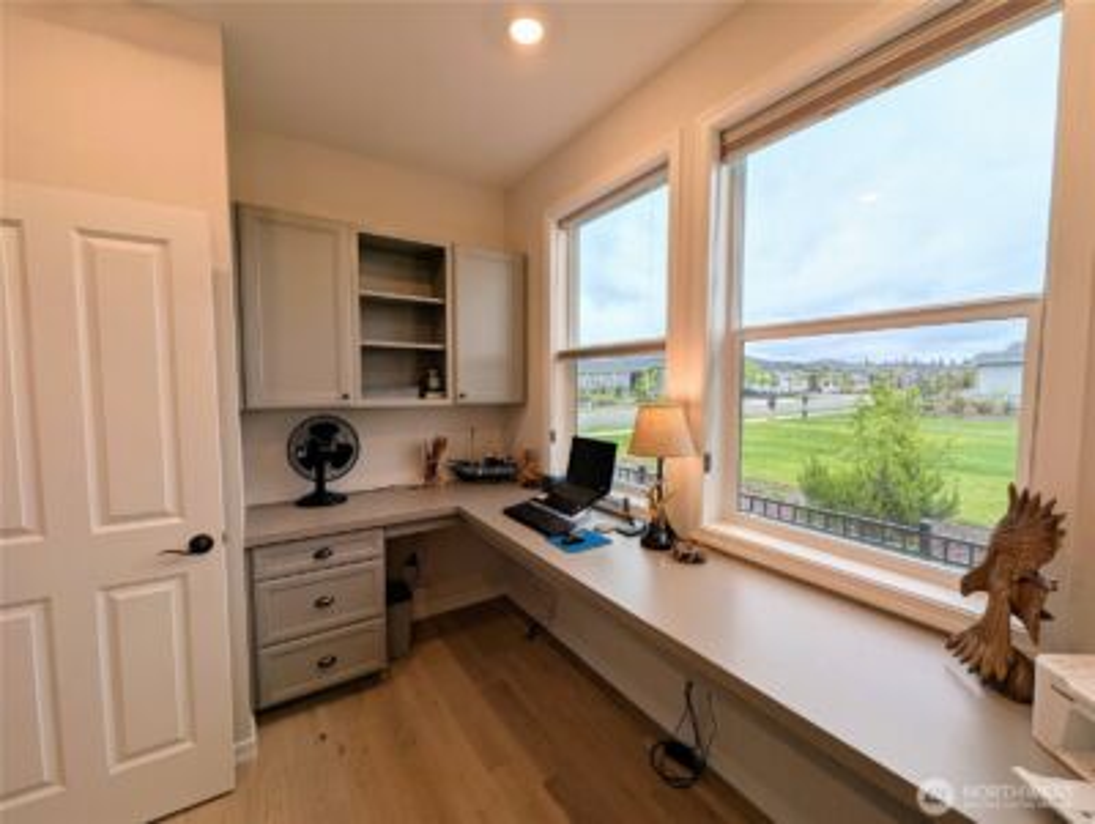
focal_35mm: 13
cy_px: 412
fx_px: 412
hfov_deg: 106.1
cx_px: 548
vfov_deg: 90.0
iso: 47
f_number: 2.2
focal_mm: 1.95
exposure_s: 1/322
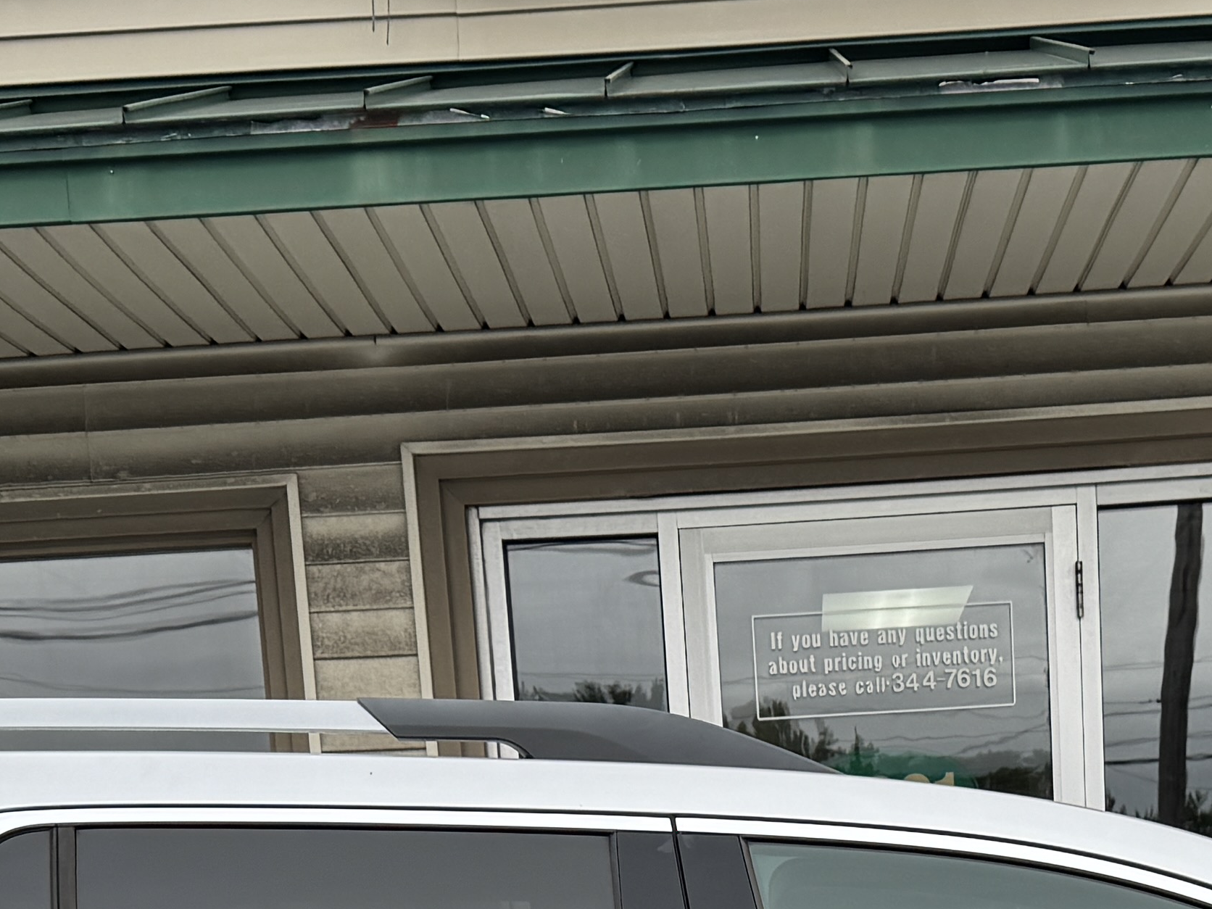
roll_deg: +2.7
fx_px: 2871
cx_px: 815
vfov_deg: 15.9
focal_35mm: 82
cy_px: 1507
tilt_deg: -11.2
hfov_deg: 23.7
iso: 80
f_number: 1.78
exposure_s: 1/488
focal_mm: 6.76
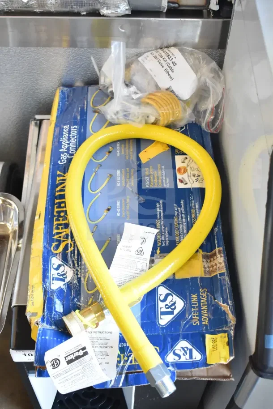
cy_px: 204
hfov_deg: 28.1
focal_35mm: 48
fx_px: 546
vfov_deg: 41.1
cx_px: 136
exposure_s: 1/50
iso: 1250
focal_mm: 32
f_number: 4.5
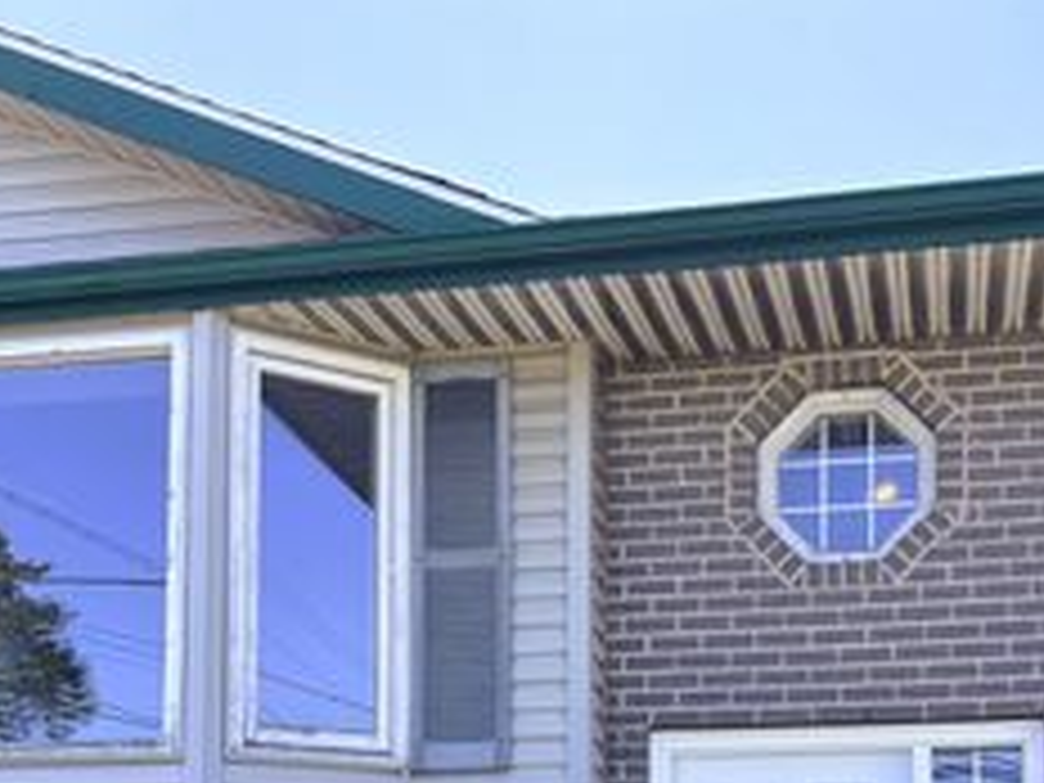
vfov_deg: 24.8
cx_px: 598
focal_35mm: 56
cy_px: 790
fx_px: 1689
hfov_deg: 34.3
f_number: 1.6
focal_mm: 5.96
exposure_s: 1/1626
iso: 64
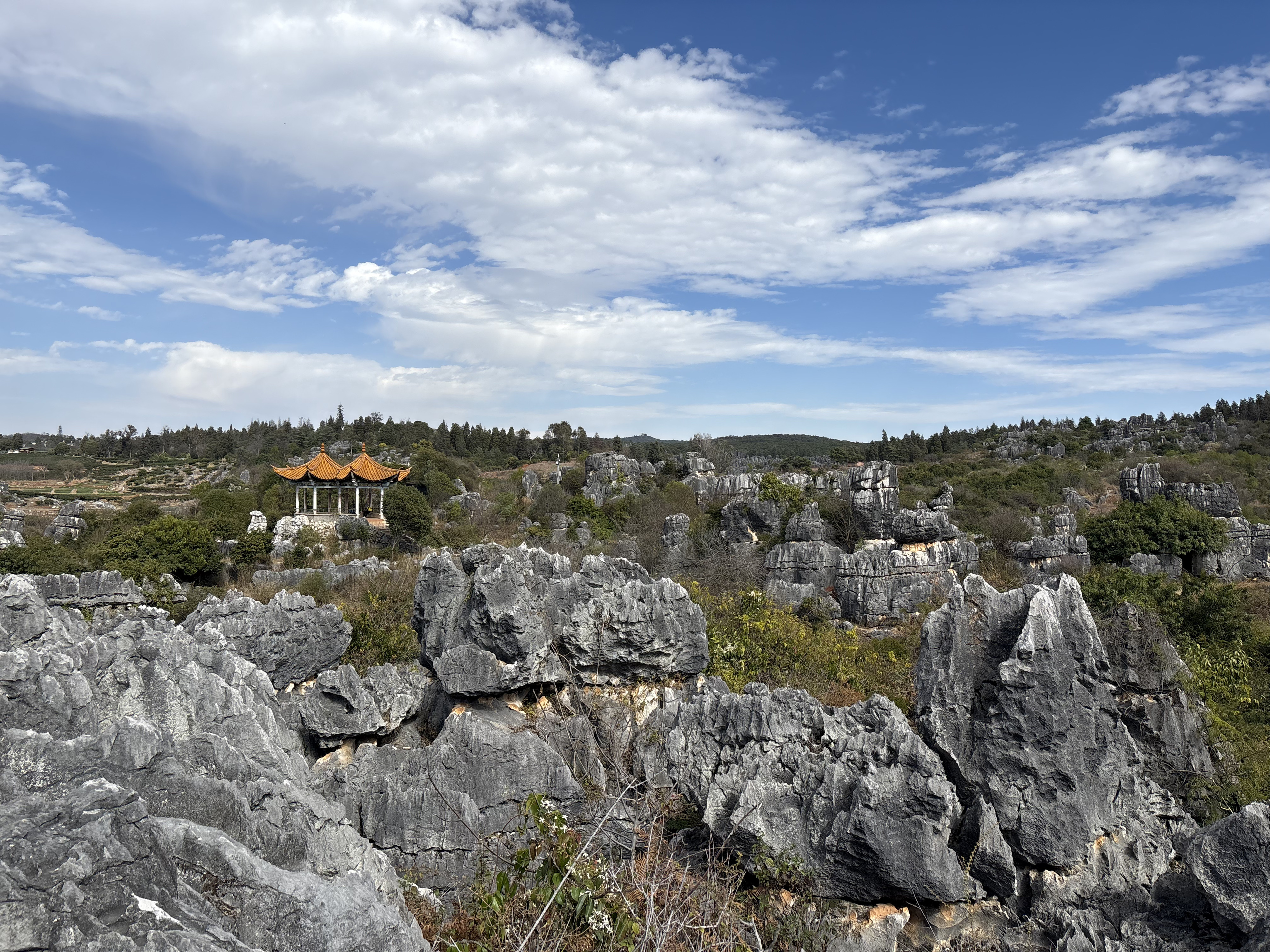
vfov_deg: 53.1
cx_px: 635
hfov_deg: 67.3
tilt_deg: +0.5
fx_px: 954
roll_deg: -0.9
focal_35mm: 26
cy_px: 476
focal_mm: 5.96
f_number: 1.6
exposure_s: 1/4608
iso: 50
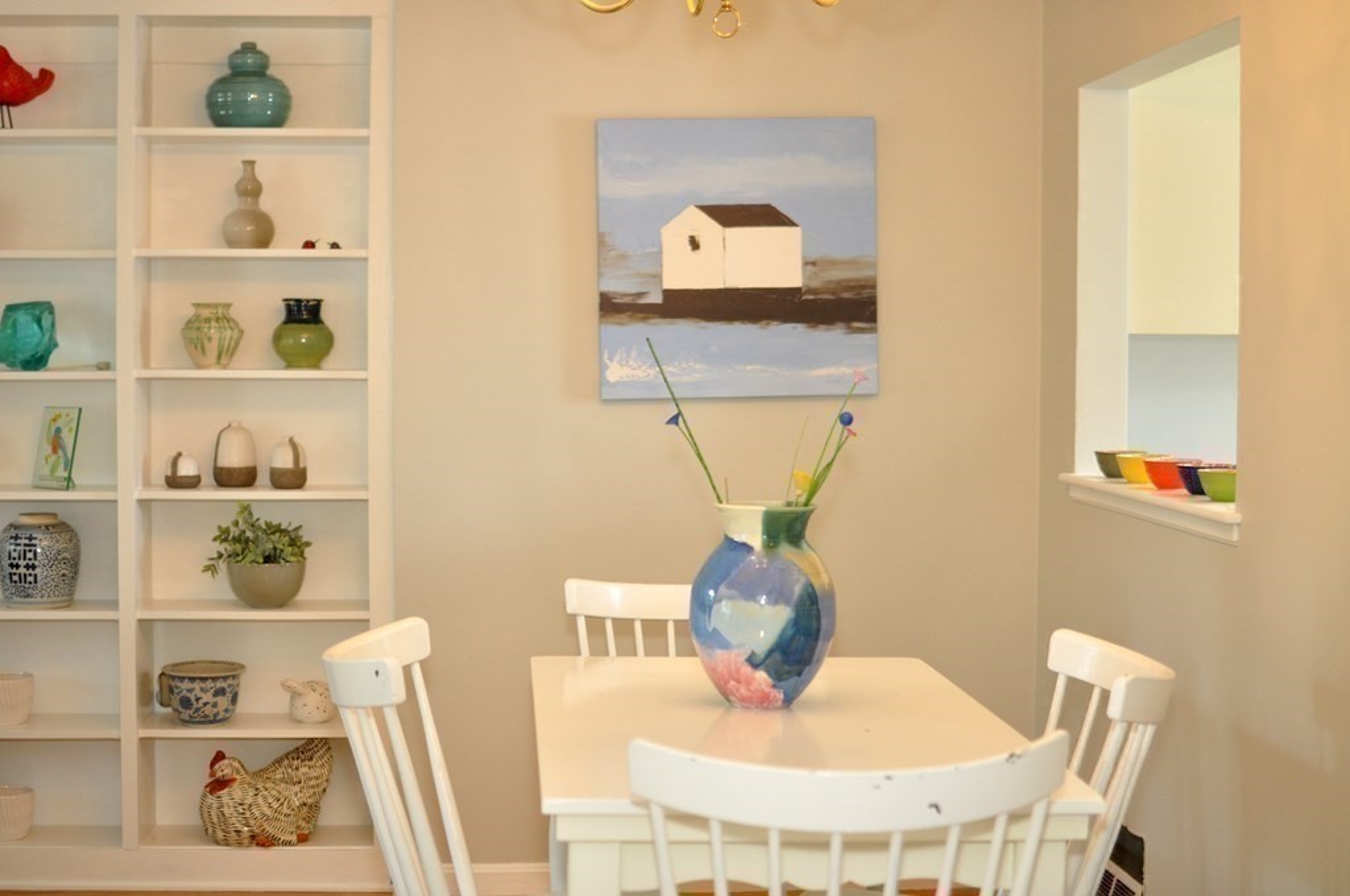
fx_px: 1966
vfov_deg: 25.7
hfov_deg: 37.9
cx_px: 675
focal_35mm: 52
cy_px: 448
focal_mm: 35
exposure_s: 1/80
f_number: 2.5
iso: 640
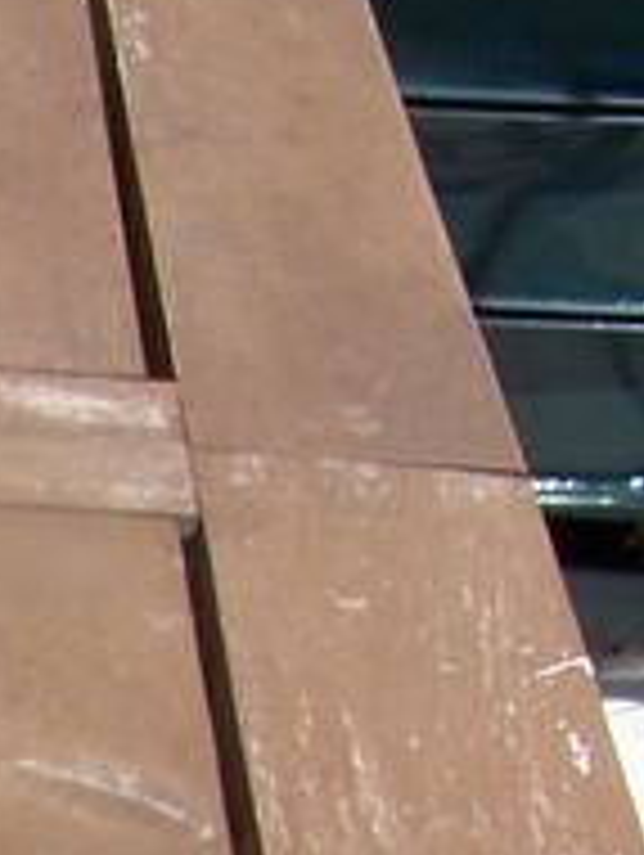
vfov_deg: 11.3
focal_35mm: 160
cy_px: 1624
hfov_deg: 8.7
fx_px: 3960
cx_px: -703
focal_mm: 6.3
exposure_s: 1/350
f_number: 5.6
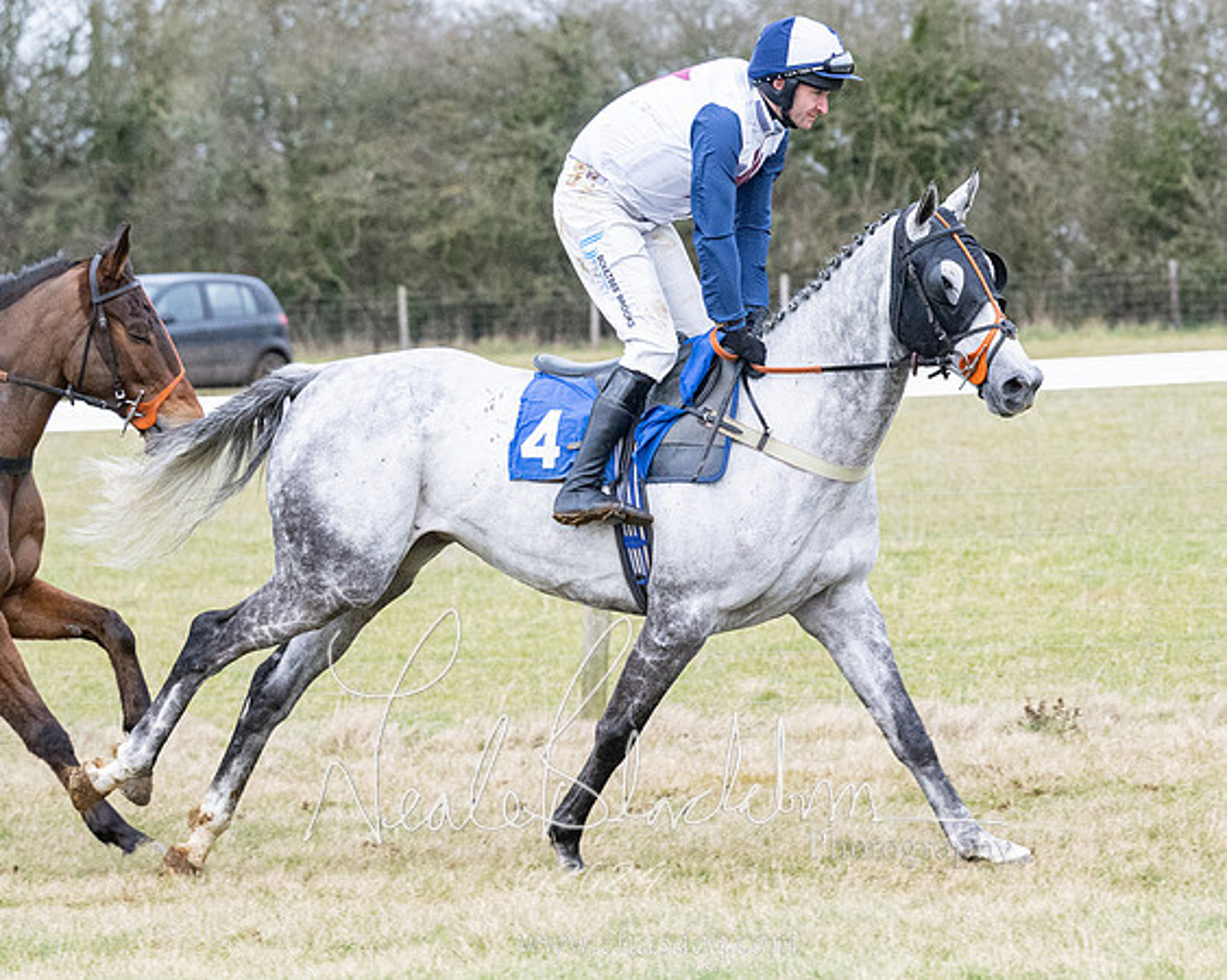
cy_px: 632
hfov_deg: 8.7
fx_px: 8061
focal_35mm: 222
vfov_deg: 7.0
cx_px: 897
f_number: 4
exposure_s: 1/1000
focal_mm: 101
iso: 1600
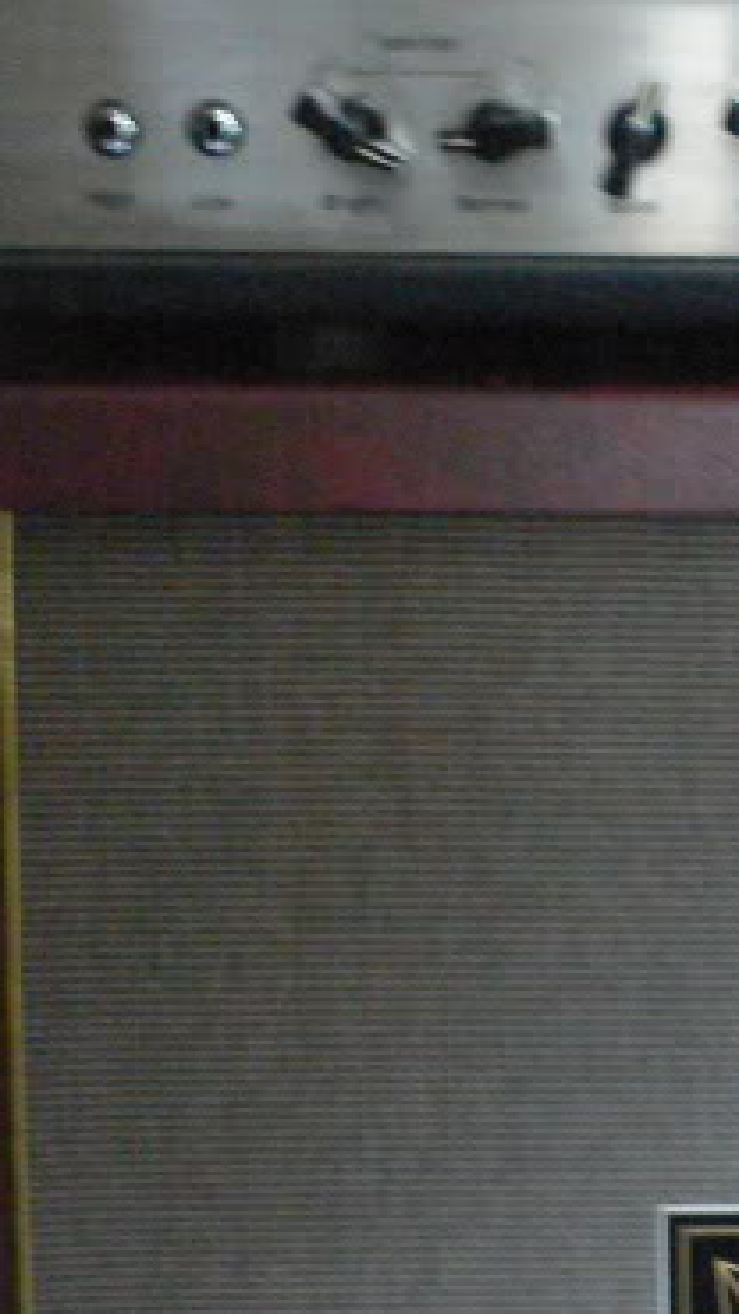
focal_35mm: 80
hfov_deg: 14.6
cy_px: 707
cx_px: 888
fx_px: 2788
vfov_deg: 26.5
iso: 400
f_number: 2.8
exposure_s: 1/8
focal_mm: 6.3
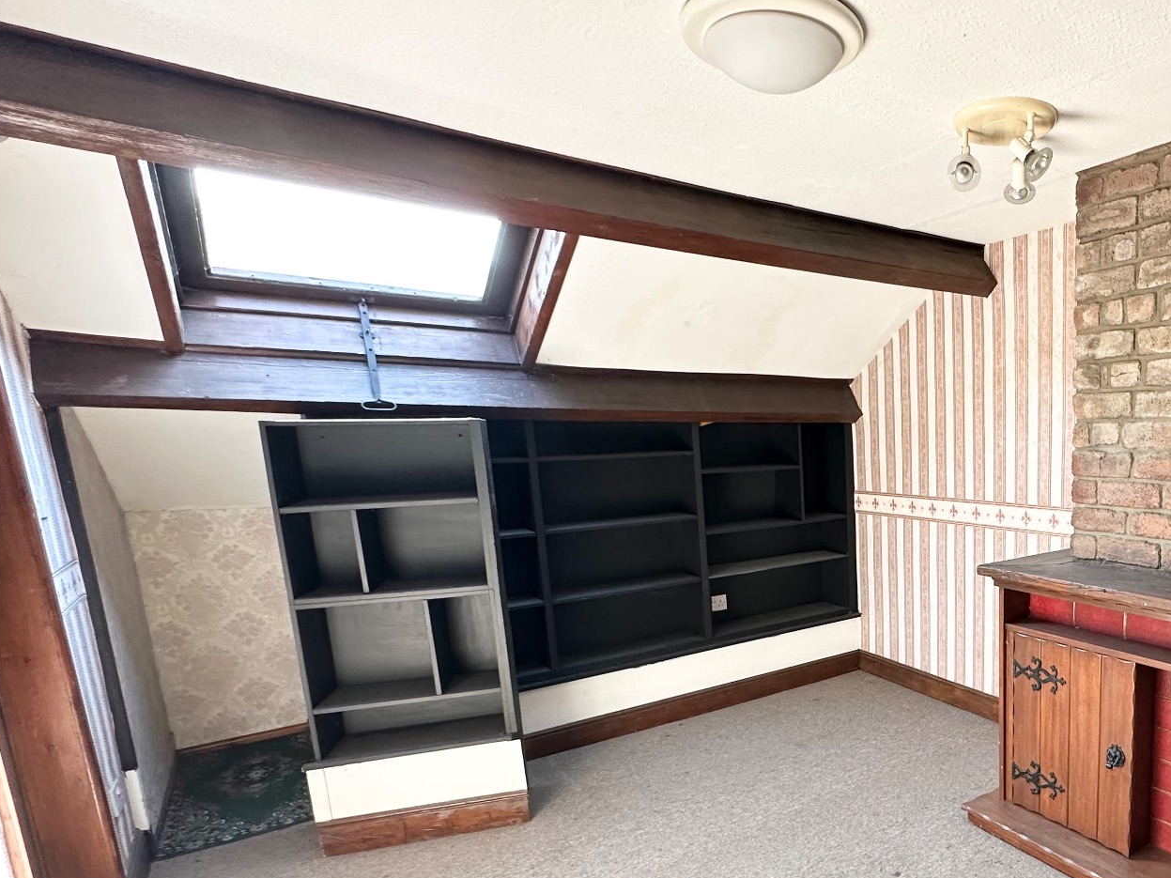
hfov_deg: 67.8
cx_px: 917
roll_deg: +1.0
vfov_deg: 57.7
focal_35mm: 23
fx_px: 778
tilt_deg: -11.1
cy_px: 577
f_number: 2.2
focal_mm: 2.22
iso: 200
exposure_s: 1/99
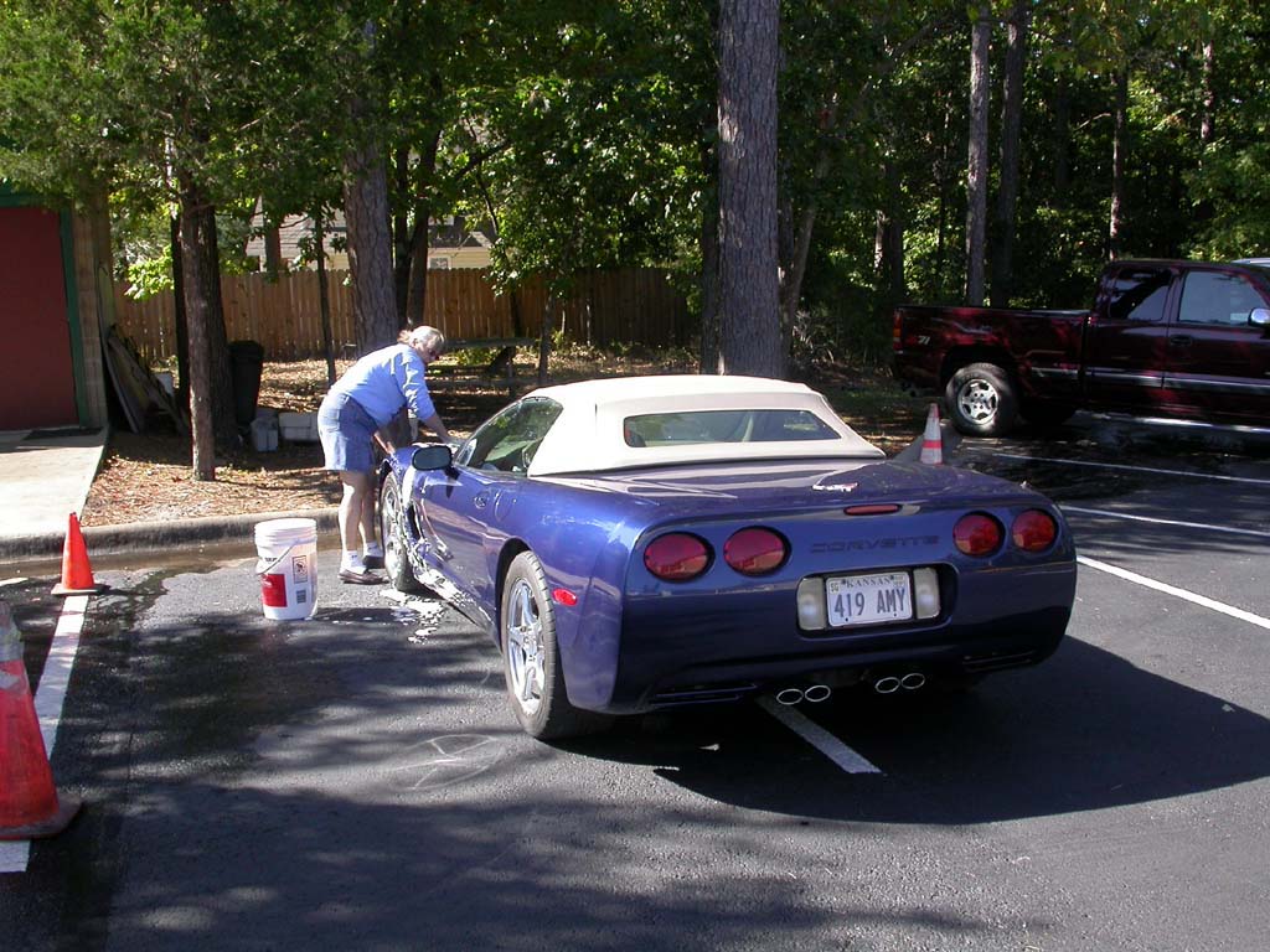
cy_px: 476
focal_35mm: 38
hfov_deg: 49.0
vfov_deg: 37.7
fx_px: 1394
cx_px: 635
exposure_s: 1/140
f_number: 5.3
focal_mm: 7.85
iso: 100
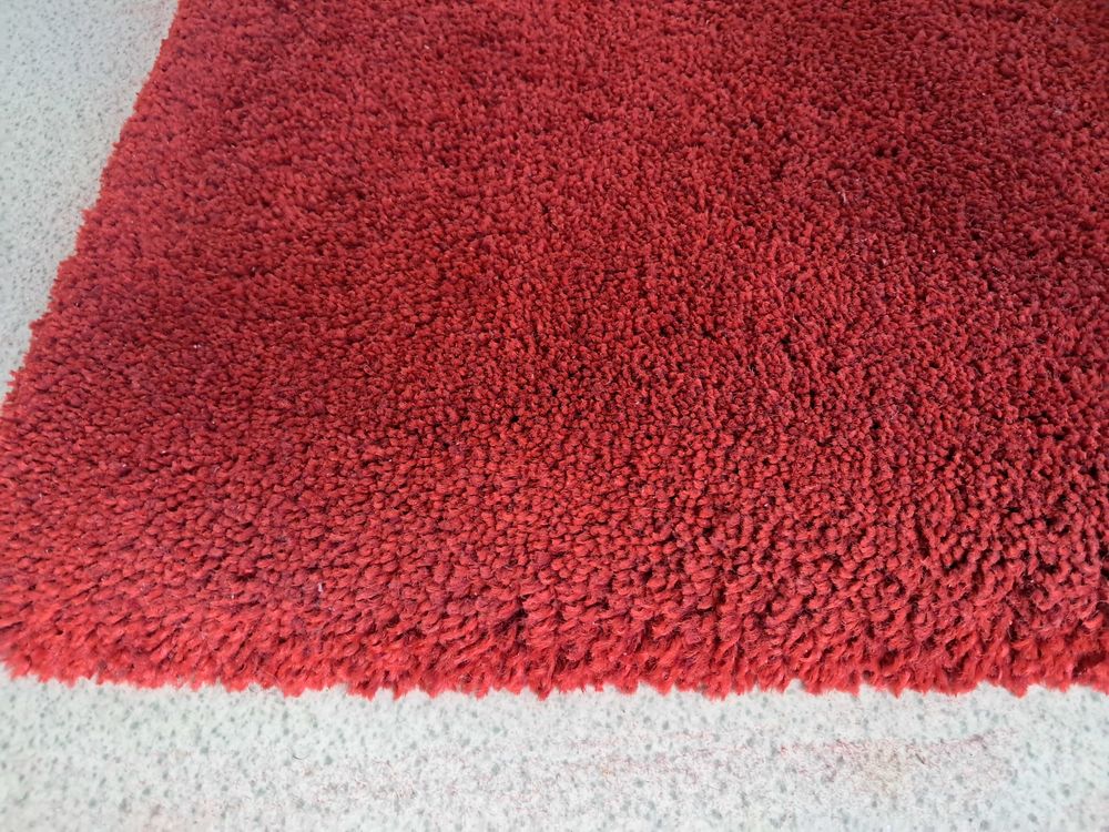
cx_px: 554
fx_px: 865
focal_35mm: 27
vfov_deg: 51.4
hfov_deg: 65.3
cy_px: 416
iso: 640
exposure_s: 1/60
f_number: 1.8
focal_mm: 4
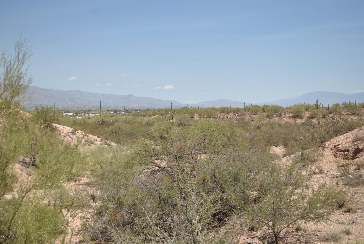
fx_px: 441
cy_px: 122
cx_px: 182
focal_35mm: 44
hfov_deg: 44.9
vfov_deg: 31.0
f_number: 4.5
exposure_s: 1/800
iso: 100
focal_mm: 29
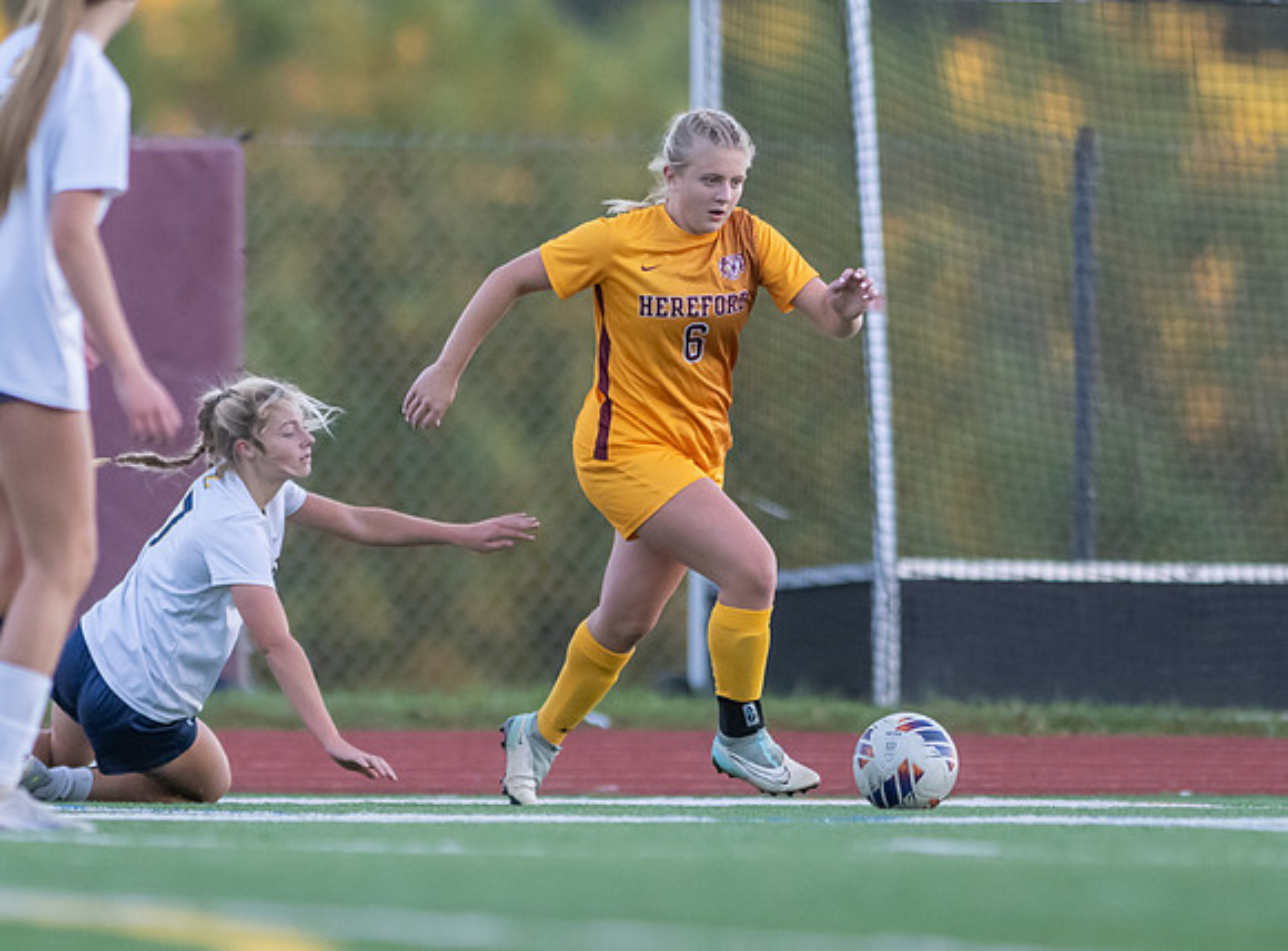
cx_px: 419
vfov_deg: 1.9
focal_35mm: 776
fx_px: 28704
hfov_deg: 2.6
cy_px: 556
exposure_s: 1/1600
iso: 1600
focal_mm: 300
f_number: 2.8
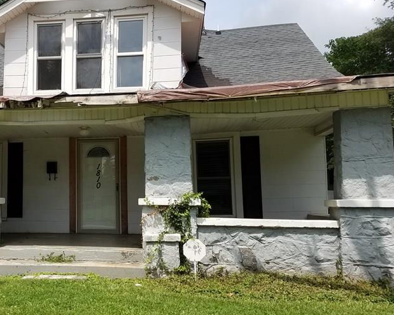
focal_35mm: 42
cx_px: 86
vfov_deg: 35.7
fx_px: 490
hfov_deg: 42.1
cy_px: 154
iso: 50
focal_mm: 4.2
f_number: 1.7
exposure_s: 1/2416
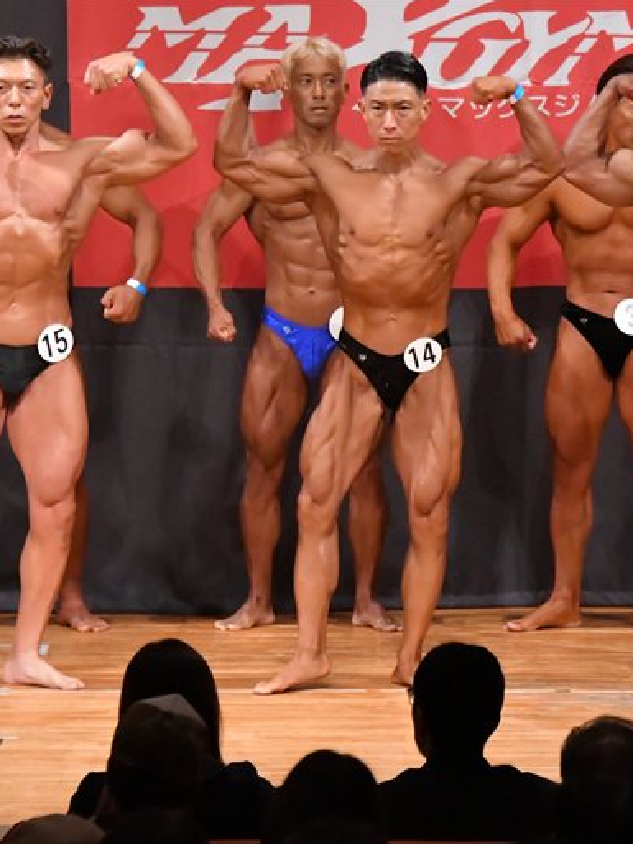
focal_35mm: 370
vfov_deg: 5.4
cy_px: 421
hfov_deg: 4.0
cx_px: 555
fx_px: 9018
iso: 10000
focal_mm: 170
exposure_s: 1/400
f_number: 5.6
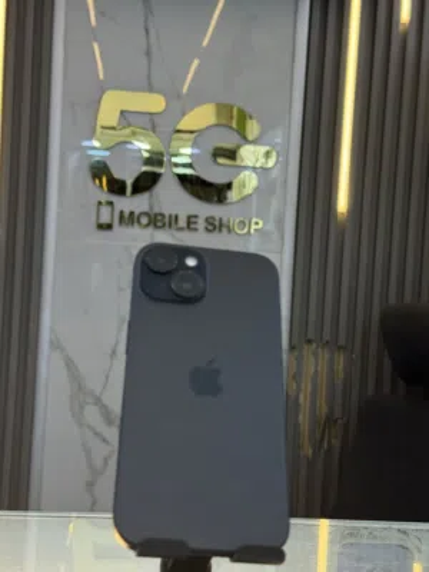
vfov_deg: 39.7
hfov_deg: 30.3
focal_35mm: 48
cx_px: 214
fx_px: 793
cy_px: 286
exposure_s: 1/140
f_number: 1.78
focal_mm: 6.76
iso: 50
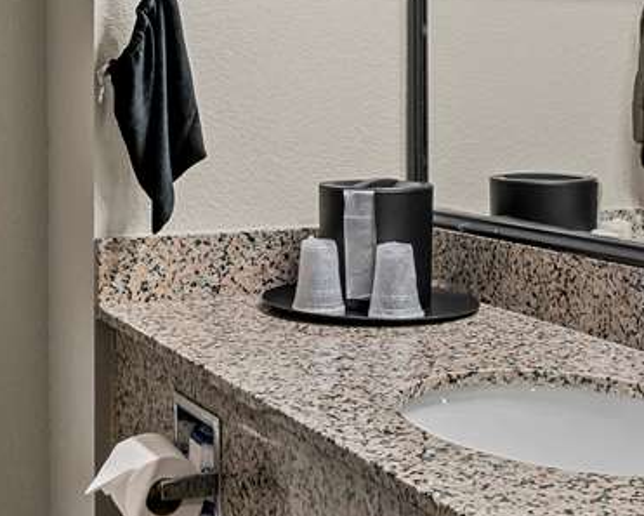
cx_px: 257
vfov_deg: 26.2
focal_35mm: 57
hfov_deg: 32.9
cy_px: 107
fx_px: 1087
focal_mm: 22
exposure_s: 1/4
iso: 400
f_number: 8
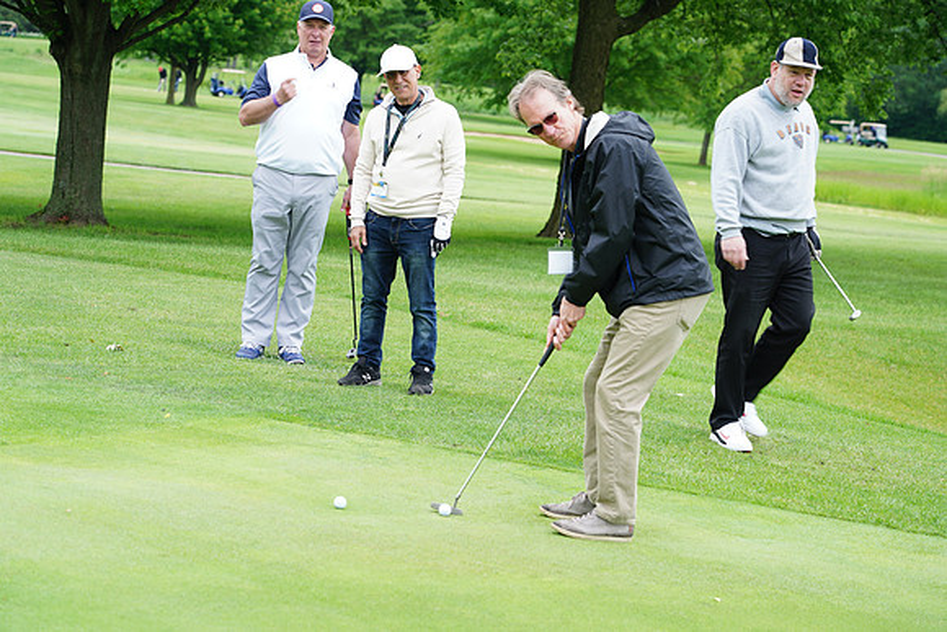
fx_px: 2763
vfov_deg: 13.0
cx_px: 474
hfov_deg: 19.5
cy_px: 316
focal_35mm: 105
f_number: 5.6
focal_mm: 105
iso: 125
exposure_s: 1/100
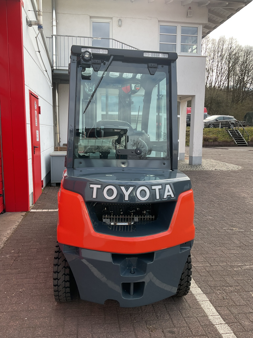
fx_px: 283
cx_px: 126
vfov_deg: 61.7
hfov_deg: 48.2
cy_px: 169
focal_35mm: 29
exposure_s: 1/335
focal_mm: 3
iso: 16
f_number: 1.8
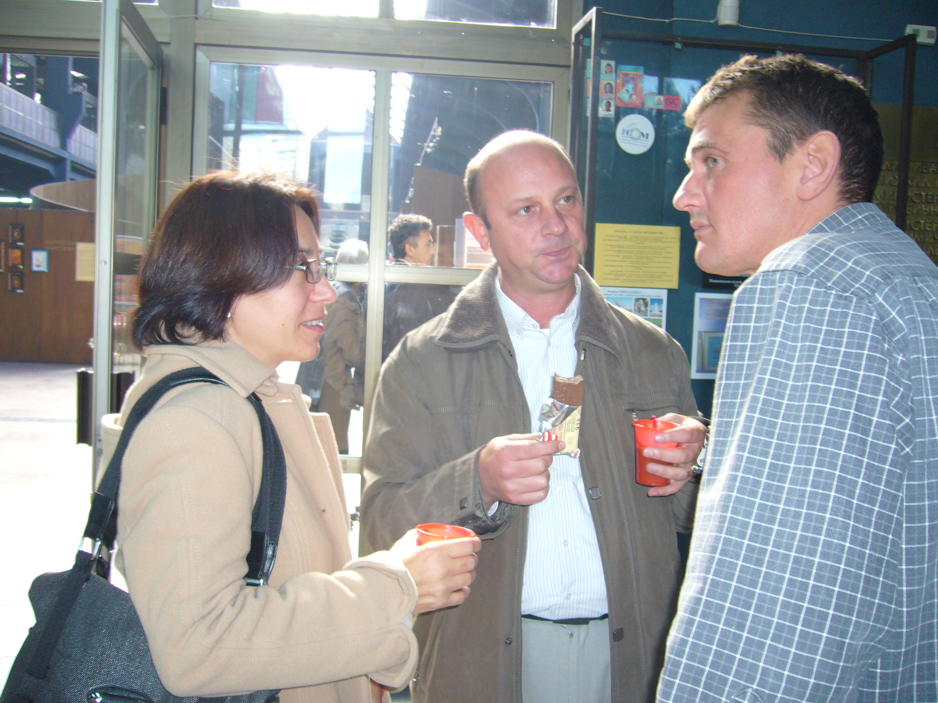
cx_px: 469
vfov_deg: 40.7
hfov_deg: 52.6
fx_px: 948
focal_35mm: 35
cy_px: 352
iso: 100
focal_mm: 5.8
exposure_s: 1/15
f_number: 2.8
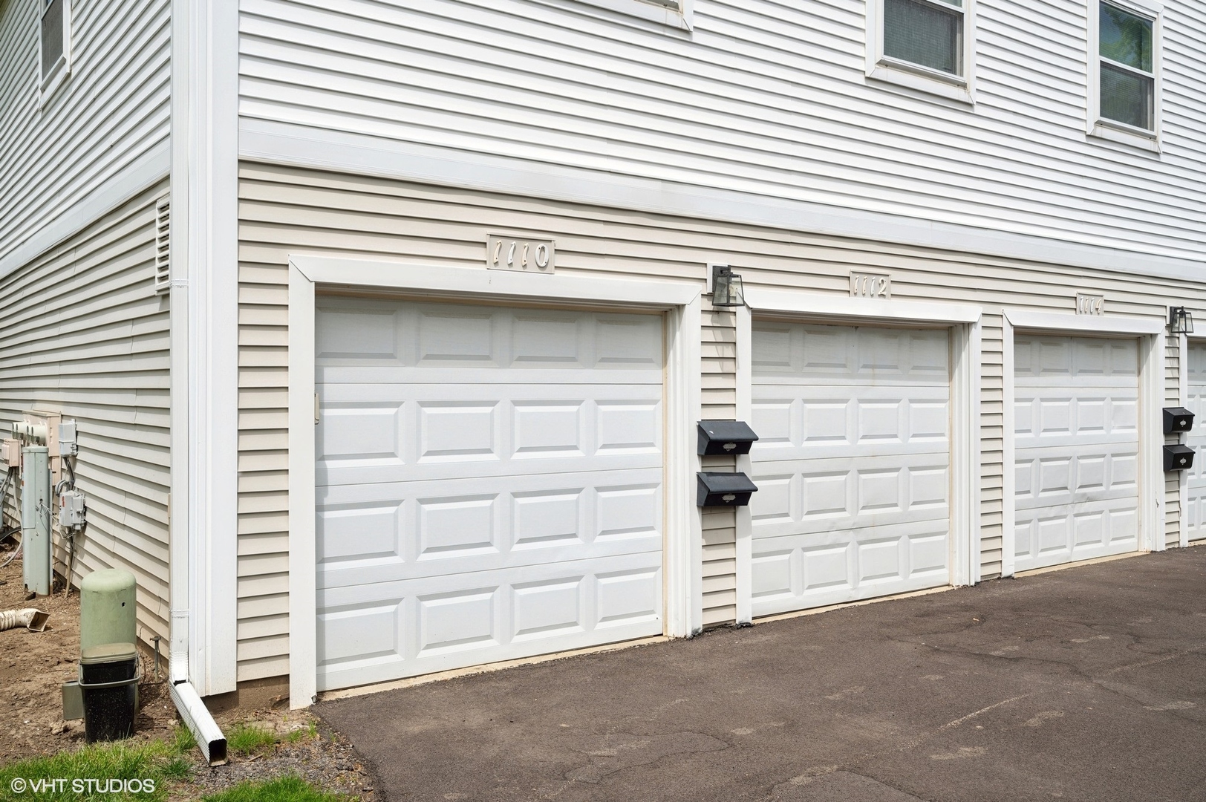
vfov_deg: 43.5
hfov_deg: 62.0
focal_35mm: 30
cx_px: 603
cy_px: 401
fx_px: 1004
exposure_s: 1/250
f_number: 9.5
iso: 200
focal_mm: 30
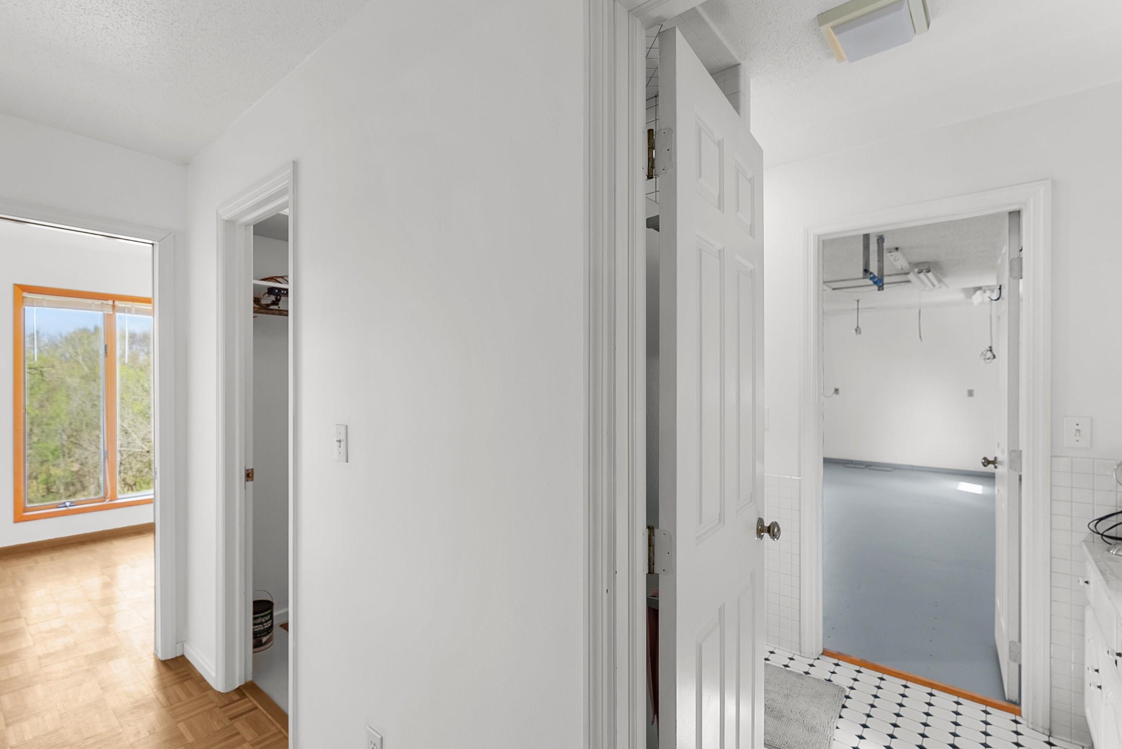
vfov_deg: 73.8
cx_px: 495
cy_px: 369
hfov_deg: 96.3
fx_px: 499
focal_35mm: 16
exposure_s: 1/8
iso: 400
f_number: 5.6
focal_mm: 14
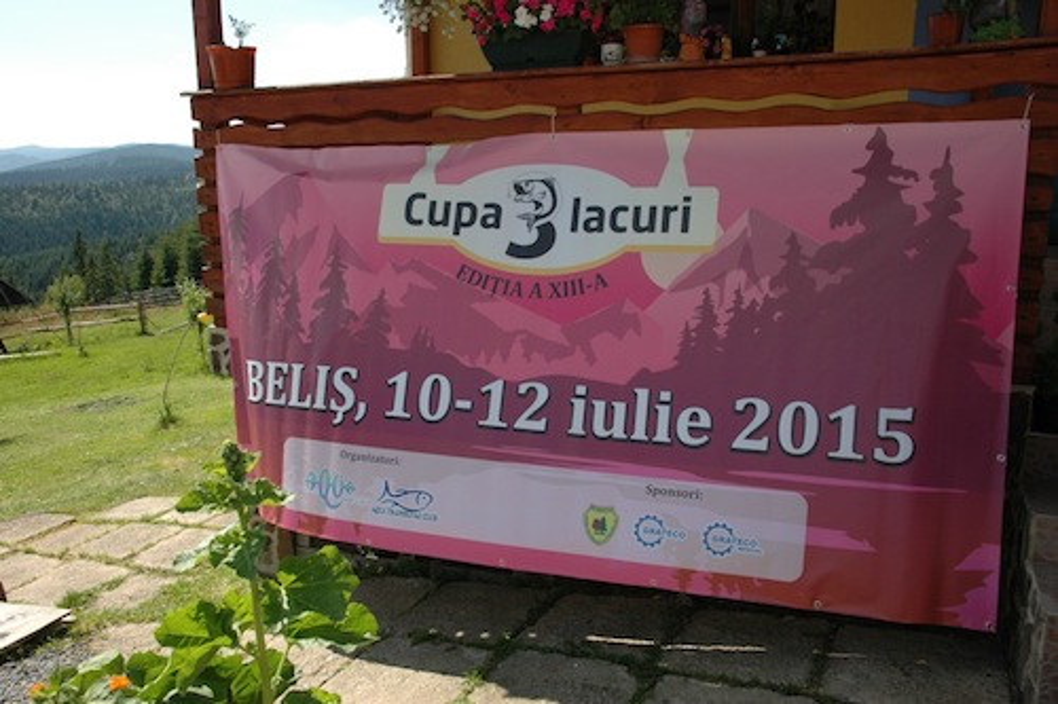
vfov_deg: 47.9
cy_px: 352
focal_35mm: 27
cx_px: 529
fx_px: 793
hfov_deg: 67.4
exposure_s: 1/320
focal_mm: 18
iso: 250
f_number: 9
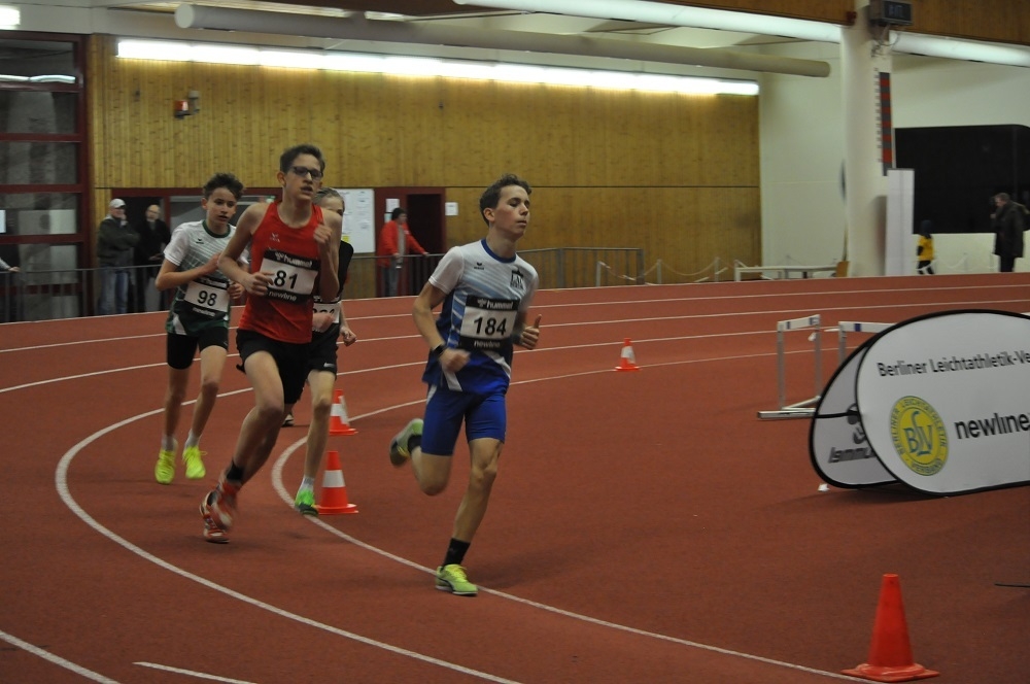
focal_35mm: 82
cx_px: 515
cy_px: 342
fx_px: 2357
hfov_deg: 24.6
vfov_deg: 16.5
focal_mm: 55
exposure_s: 1/100
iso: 1600
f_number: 4.5
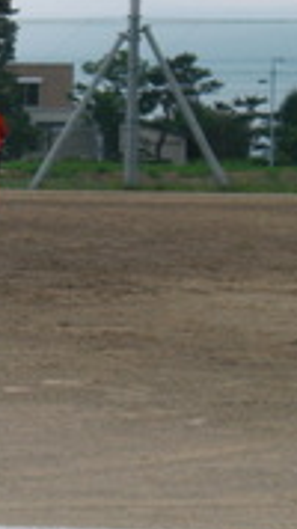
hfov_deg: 6.1
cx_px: -294
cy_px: 159
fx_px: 2705
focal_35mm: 193
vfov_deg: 11.1
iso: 64
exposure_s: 1/400
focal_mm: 12.47
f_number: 4.5
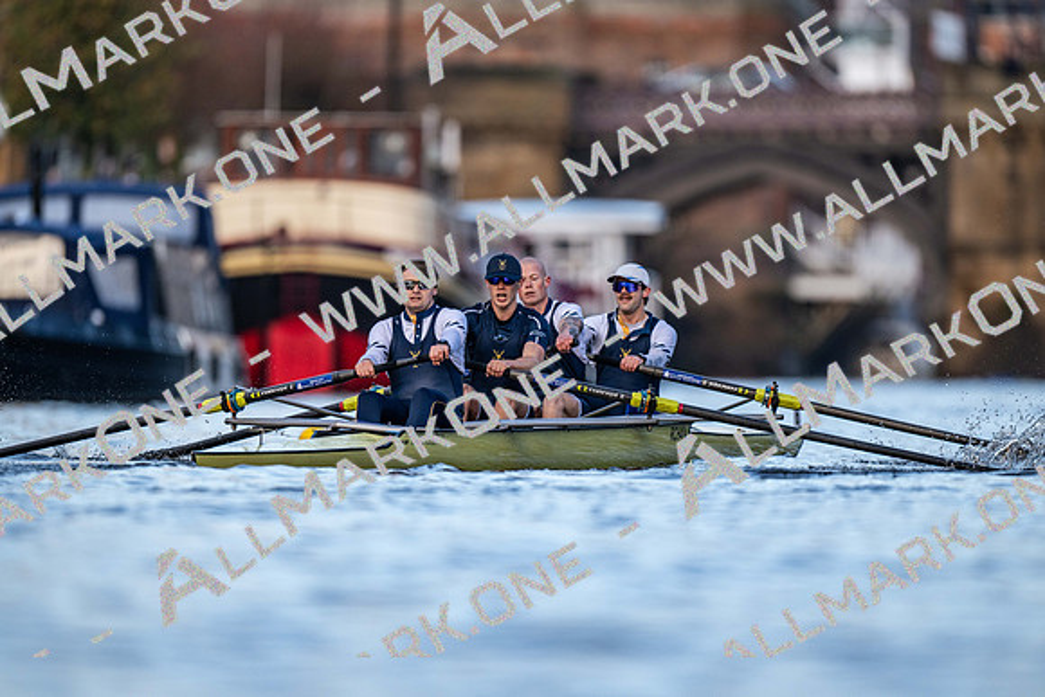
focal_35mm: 600
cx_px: 522
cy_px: 348
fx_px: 17420
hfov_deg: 3.4
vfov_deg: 2.3
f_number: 4
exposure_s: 1/2500
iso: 1000
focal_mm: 600
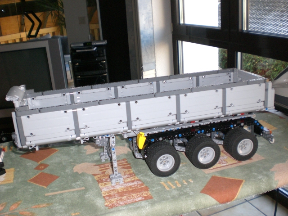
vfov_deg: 37.7
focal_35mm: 38
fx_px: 316
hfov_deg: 49.0
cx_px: 144
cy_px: 108
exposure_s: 1/60
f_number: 3.1
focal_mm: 6.3
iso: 200
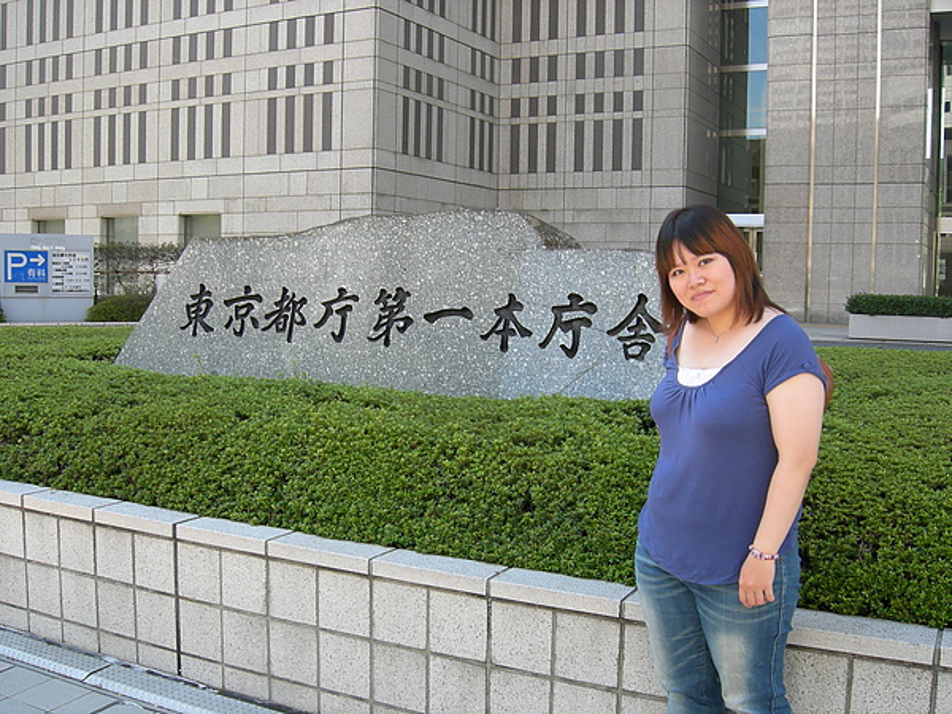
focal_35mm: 36
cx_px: 476
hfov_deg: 51.4
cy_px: 357
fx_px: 990
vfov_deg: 39.7
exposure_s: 1/100
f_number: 3.8
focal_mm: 7.5
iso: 64
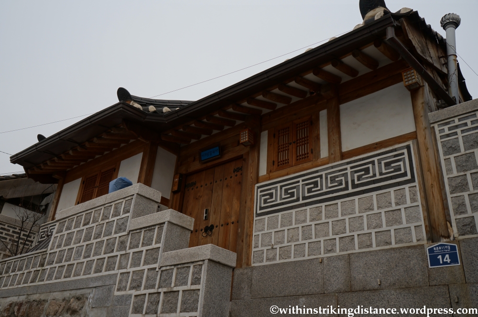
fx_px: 398
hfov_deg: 62.0
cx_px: 239
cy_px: 158
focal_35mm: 30
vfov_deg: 43.5
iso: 200
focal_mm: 20
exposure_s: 1/500
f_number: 7.1
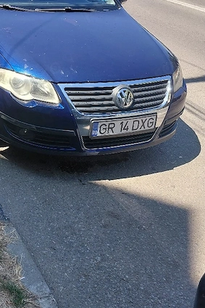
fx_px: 419
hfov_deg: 27.0
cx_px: 43
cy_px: 113
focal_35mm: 49
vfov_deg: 40.0
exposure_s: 1/1000
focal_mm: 4.69
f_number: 1.8
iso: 50
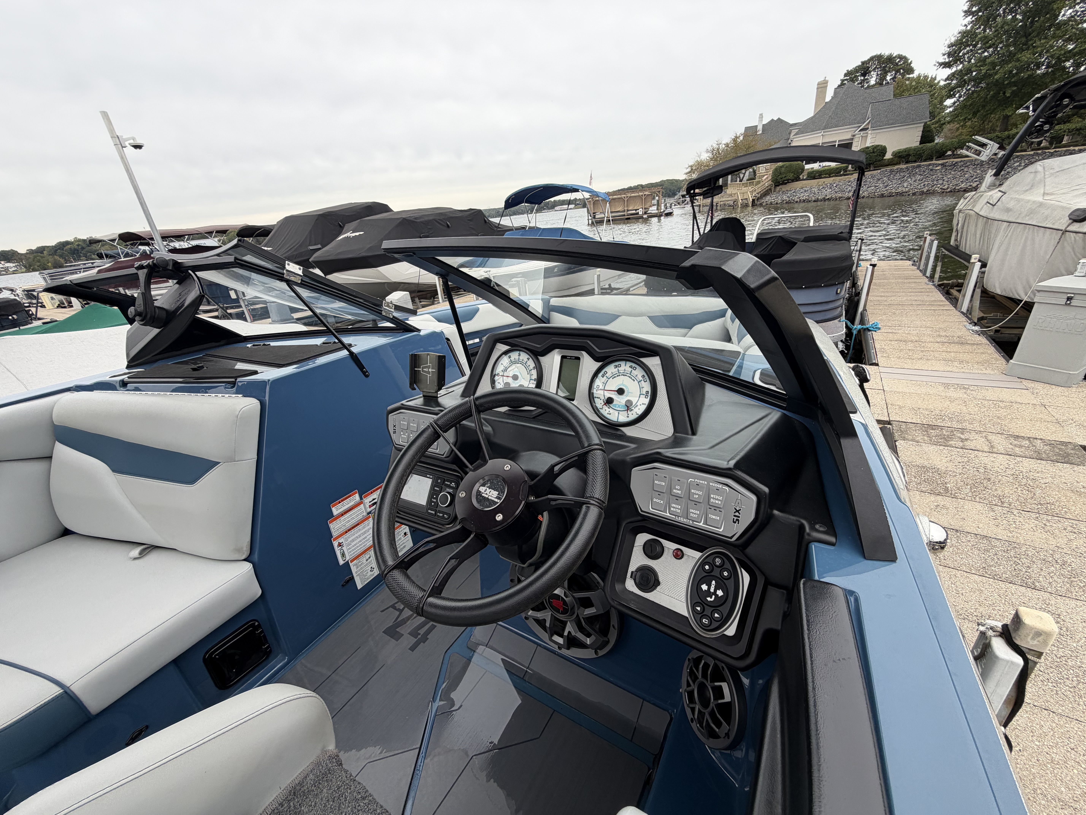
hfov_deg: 102.1
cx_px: 543
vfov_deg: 85.7
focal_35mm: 14
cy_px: 408
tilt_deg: -23.1
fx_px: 439
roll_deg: +6.5
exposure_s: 1/193
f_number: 2.2
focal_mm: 2.22
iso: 40
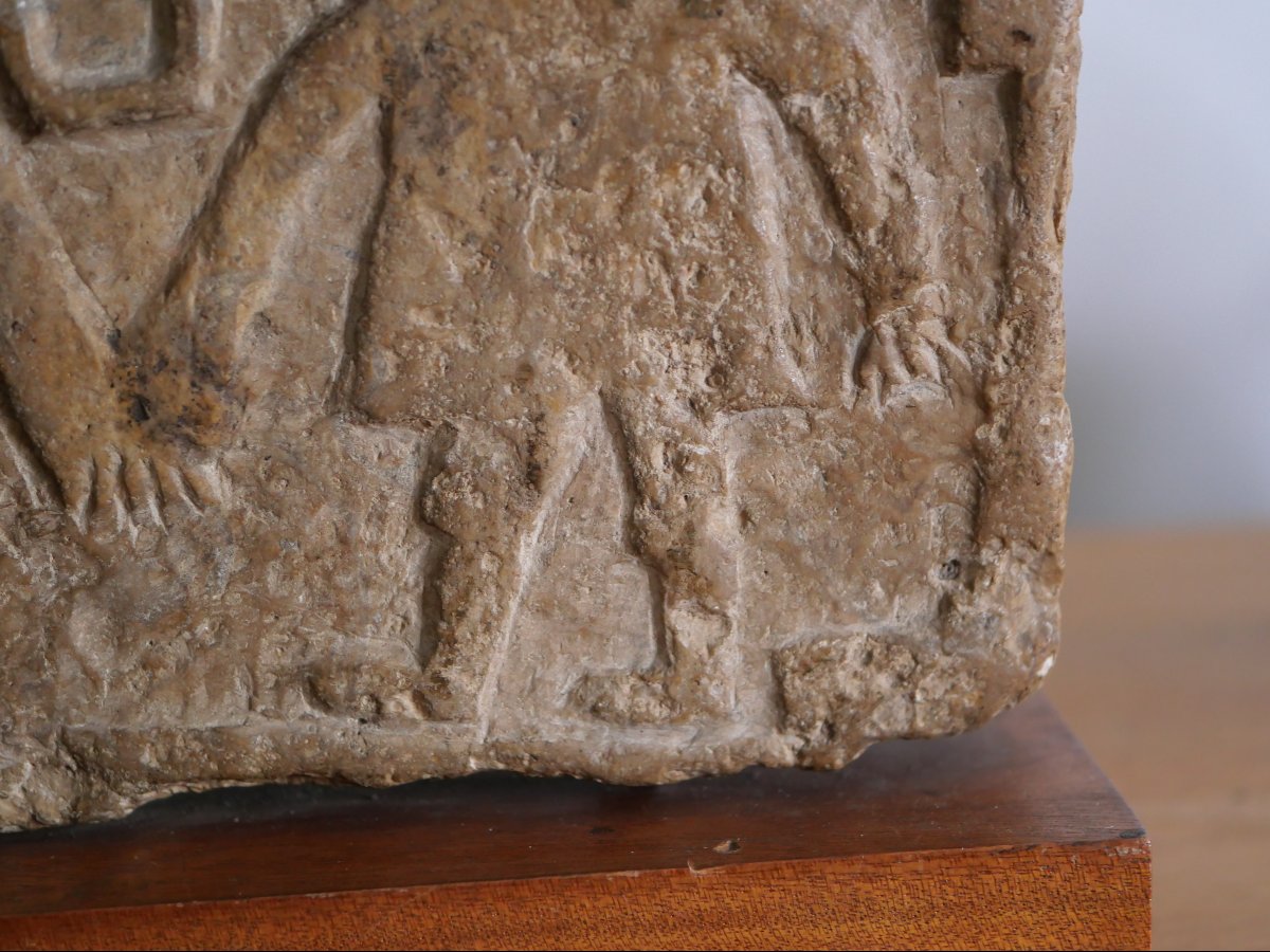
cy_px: 476
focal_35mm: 60
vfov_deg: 24.4
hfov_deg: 32.2
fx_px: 2201
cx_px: 635
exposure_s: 1/60
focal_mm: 30
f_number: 2.8
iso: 1600
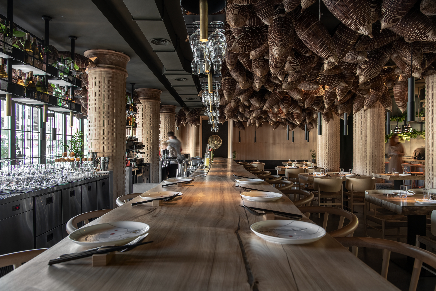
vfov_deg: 53.1
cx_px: 218
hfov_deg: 73.7
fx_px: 291
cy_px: 146
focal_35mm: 24
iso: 160
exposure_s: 1/40
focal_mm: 24
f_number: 8
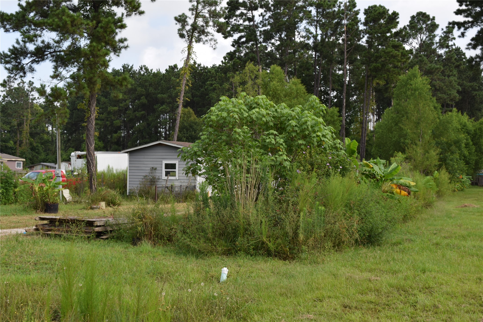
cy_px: 161
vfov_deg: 29.9
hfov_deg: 43.6
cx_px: 242
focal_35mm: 45
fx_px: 604
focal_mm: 30
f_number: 8
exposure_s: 1/320
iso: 200
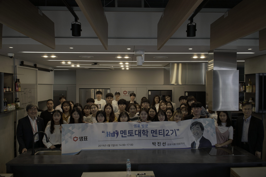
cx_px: 133
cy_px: 88
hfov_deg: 61.9
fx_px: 222
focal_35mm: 30
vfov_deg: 43.6
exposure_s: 1/50
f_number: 5.6
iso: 200
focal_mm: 20
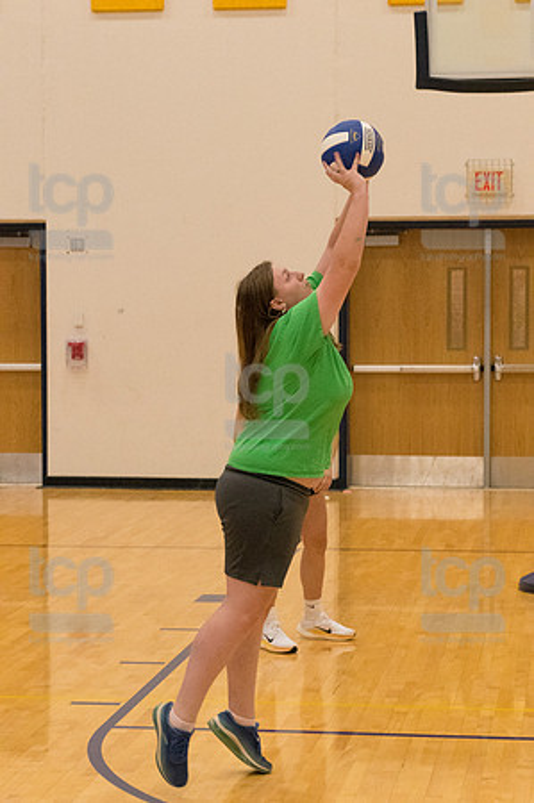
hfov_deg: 14.7
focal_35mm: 93
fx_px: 2074
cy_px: 402
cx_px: 267
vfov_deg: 21.9
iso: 10000
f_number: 5.6
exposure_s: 1/400
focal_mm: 62
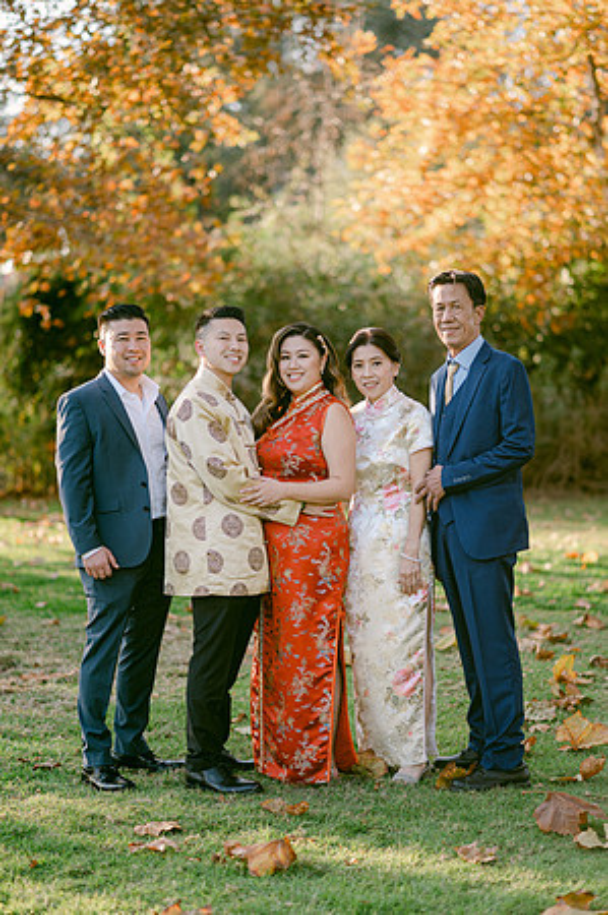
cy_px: 458
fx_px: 2158
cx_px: 304
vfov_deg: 23.9
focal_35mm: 85
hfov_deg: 16.0
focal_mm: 85
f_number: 2
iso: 200
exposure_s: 1/800
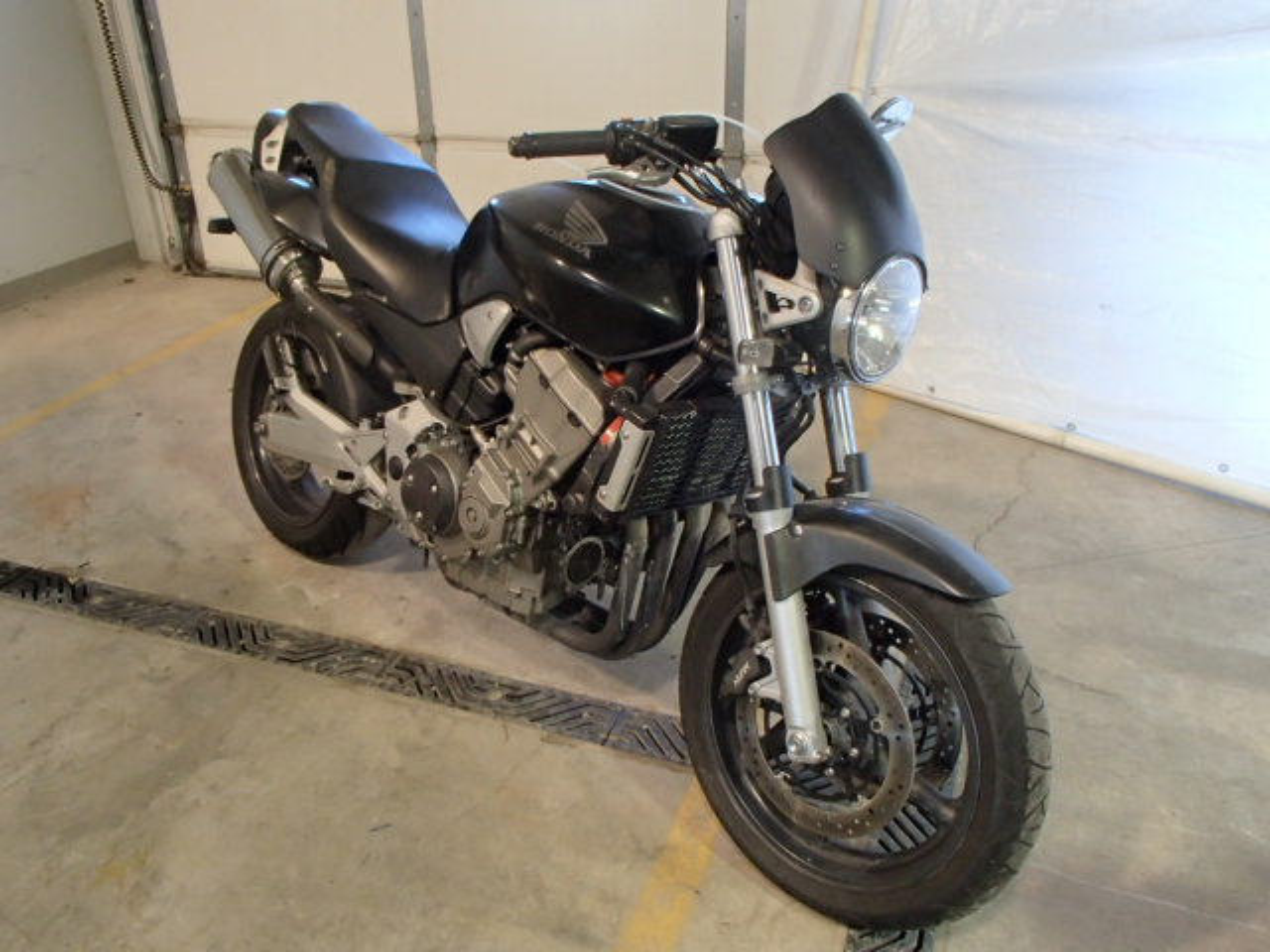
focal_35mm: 28
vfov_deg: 49.7
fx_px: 1027
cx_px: 635
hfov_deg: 63.4
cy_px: 476
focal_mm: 5
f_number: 3.9
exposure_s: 1/30
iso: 500
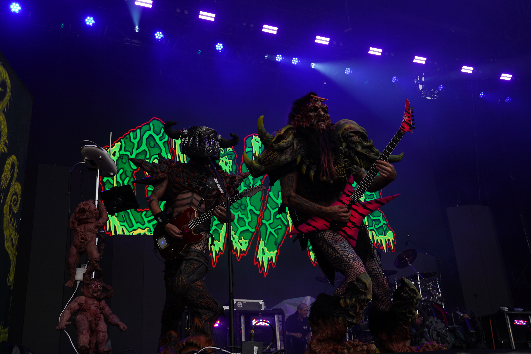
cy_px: 177
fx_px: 560
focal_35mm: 38
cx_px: 266
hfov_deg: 50.7
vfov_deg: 35.1
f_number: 6.3
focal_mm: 38
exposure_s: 1/100
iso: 100
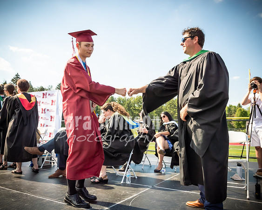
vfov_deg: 50.3
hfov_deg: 60.9
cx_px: 131
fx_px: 223
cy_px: 105
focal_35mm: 29
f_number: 7.1
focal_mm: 17
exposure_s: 1/800
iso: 200
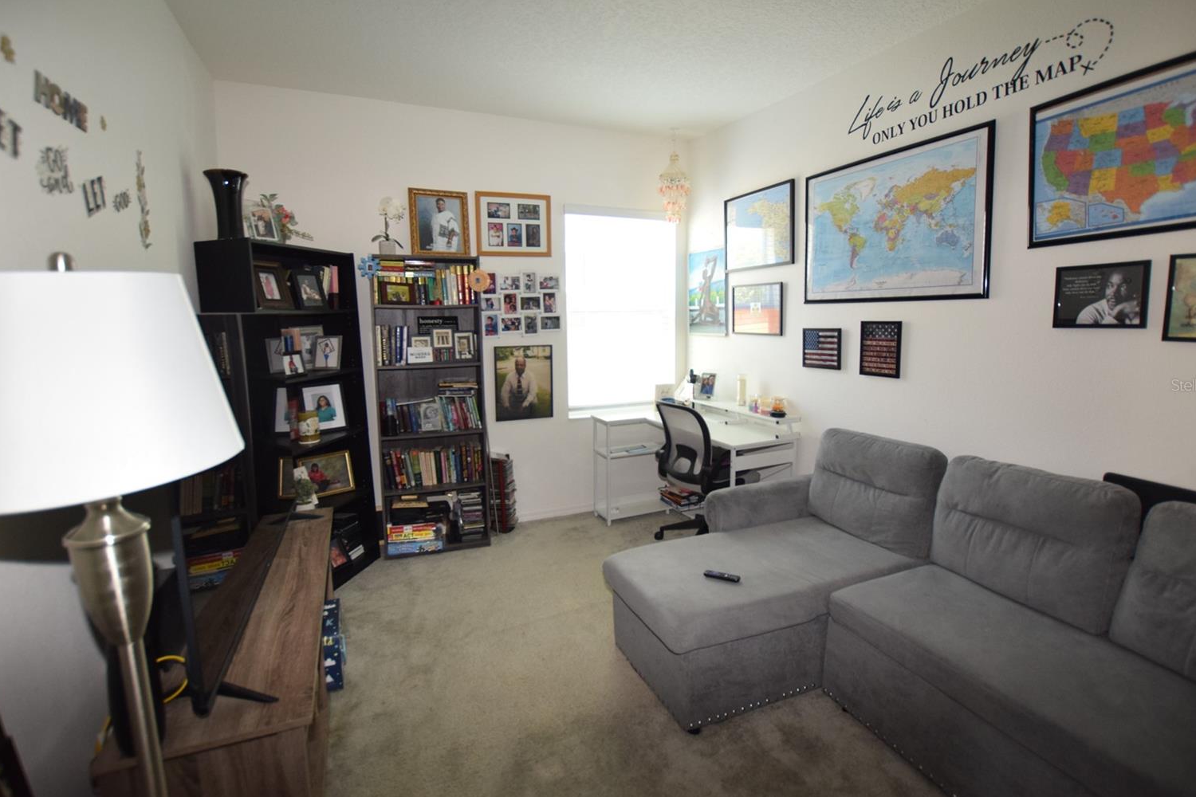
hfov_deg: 96.7
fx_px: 532
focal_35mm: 16
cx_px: 604
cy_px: 385
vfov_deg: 73.7
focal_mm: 10
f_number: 3.5
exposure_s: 1/60
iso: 1000
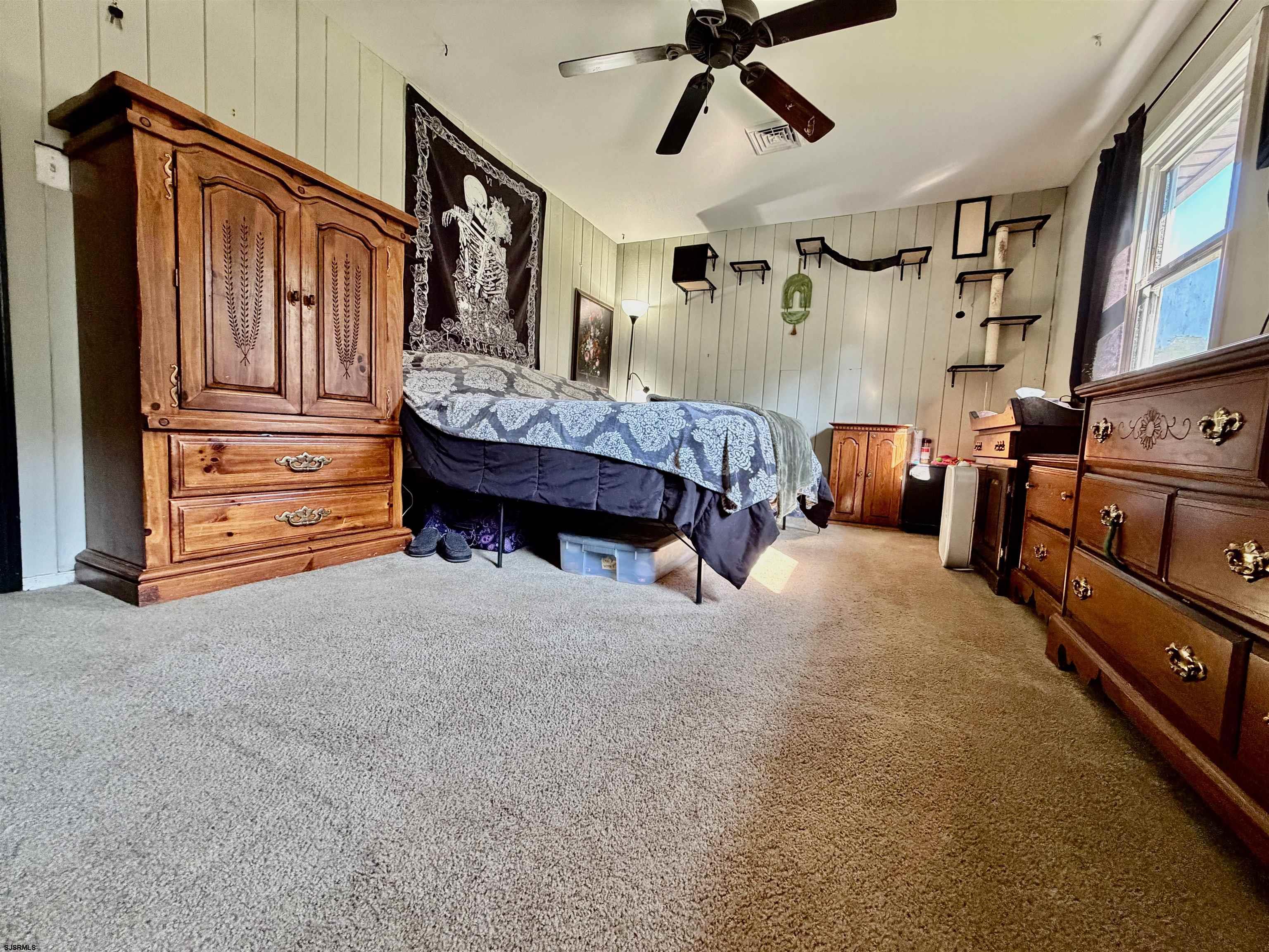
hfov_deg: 102.1
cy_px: 476
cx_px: 634
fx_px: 513
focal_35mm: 14
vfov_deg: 85.7
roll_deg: -2.7
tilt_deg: -4.9
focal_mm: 2.22
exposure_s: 1/60
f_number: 2.2
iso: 400
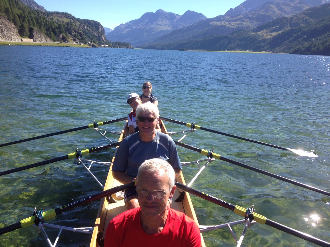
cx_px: 165
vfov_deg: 42.9
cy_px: 124
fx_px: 315
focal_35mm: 33
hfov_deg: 55.4
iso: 50
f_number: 2.4
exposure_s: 1/797
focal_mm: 4.12
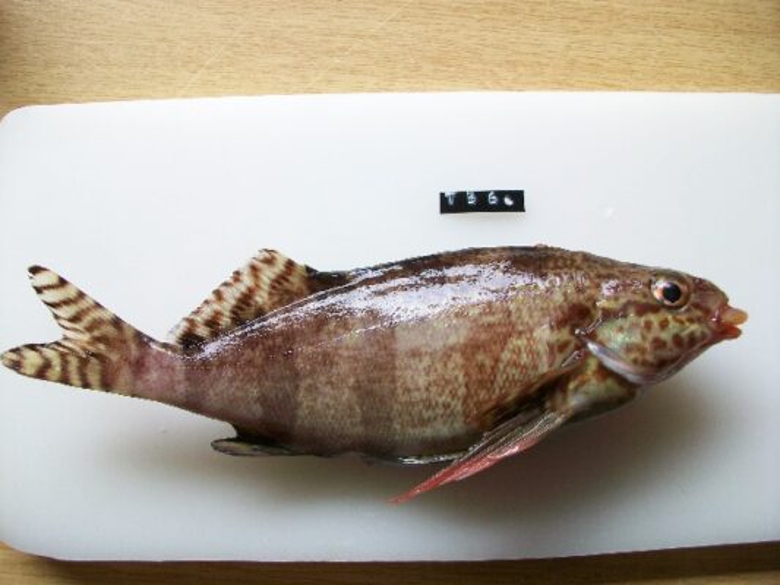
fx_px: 721
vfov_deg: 44.2
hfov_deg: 56.8
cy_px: 292
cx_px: 390
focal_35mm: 32
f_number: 2.8
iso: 64
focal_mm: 5.7
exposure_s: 1/125
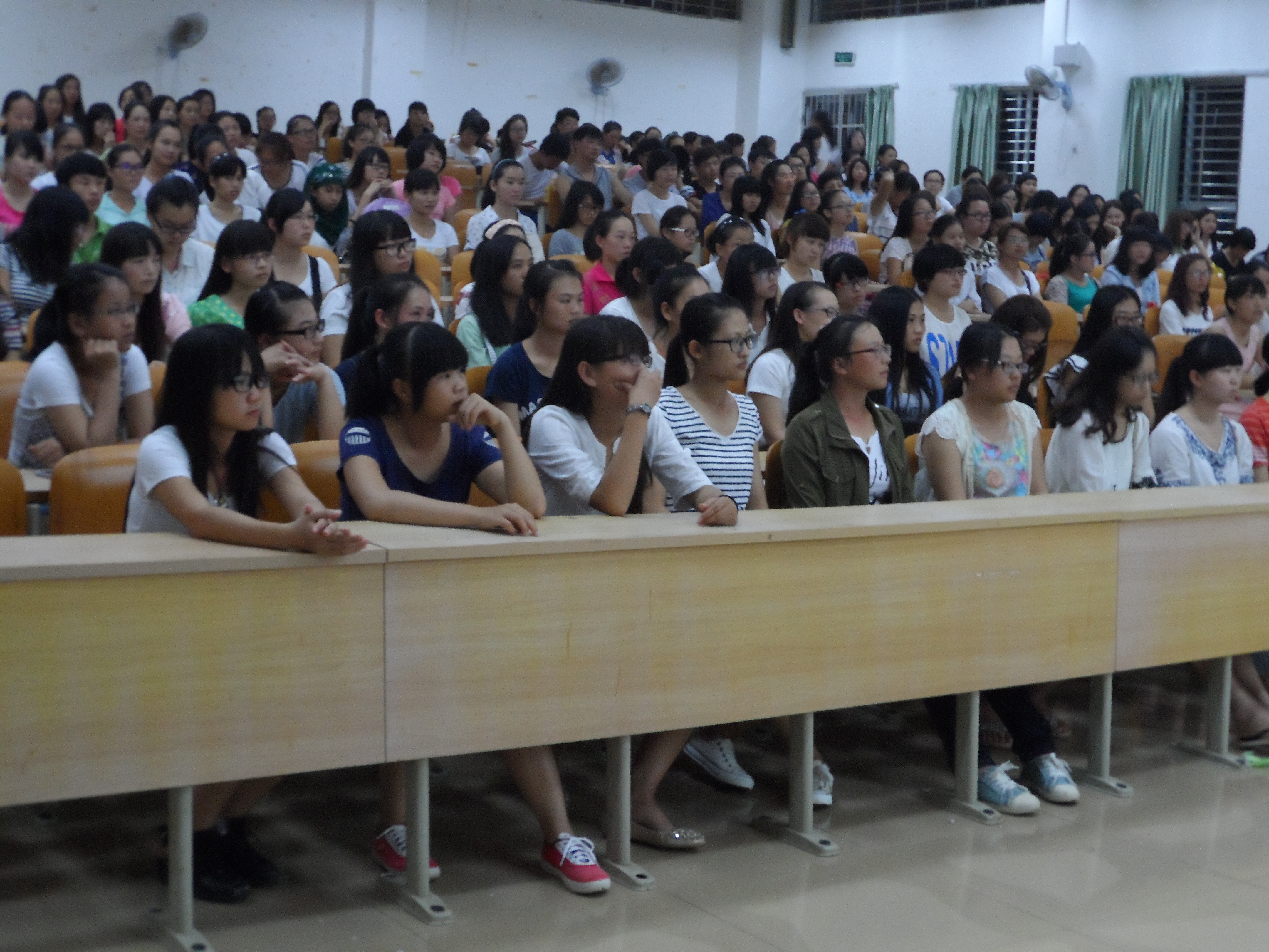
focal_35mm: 53
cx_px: 634
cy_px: 476
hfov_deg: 36.2
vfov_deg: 27.5
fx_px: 1943
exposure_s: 1/10
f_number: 4
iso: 400
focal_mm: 8.7
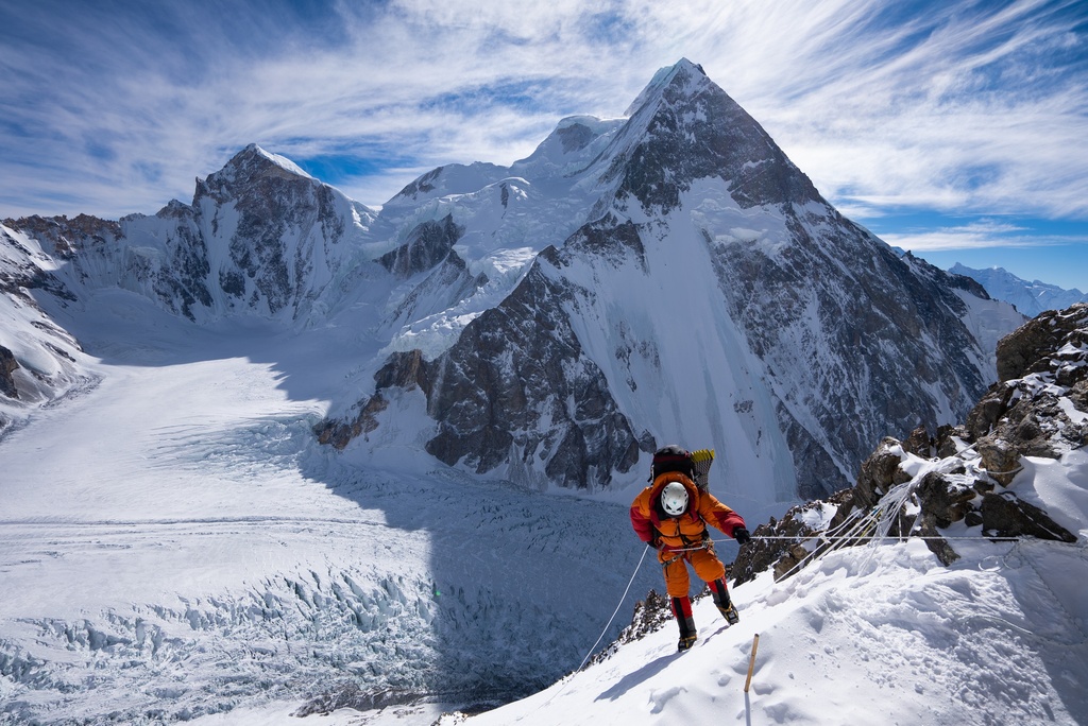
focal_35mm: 18
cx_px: 544
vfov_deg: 67.5
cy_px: 363
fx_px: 544
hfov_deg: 90.0
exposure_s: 1/1000
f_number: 5
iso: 80
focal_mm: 18
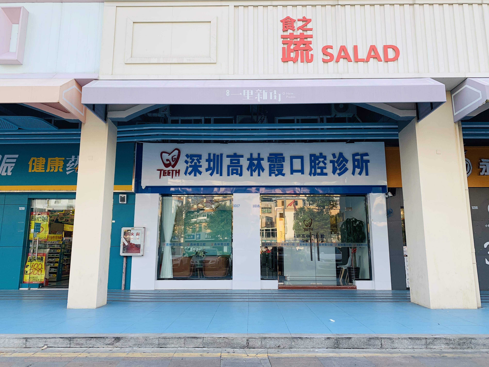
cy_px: 184
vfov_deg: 53.1
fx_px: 367
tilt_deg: +10.3
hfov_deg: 67.3
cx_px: 244
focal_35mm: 26
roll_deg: -0.4
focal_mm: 4.25
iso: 25
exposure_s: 1/362
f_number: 1.8
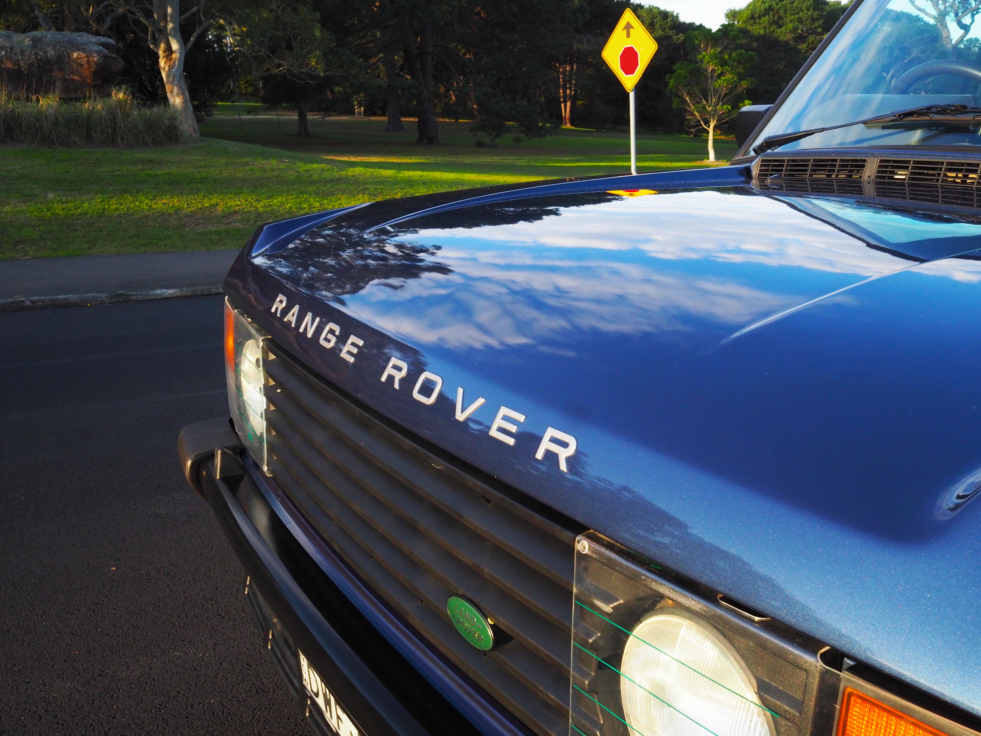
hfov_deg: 54.0
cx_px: 490
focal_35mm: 34
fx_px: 964
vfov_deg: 41.8
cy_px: 368
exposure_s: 1/200
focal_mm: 17
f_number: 10
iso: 800
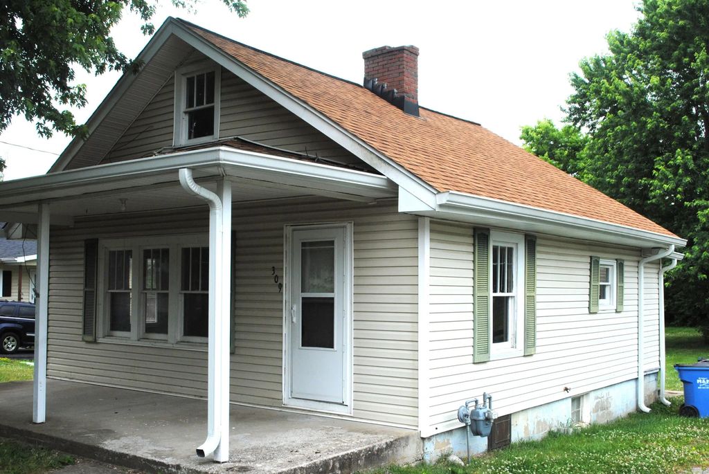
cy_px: 237
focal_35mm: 39
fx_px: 769
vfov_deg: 34.3
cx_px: 354
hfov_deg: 49.5
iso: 400
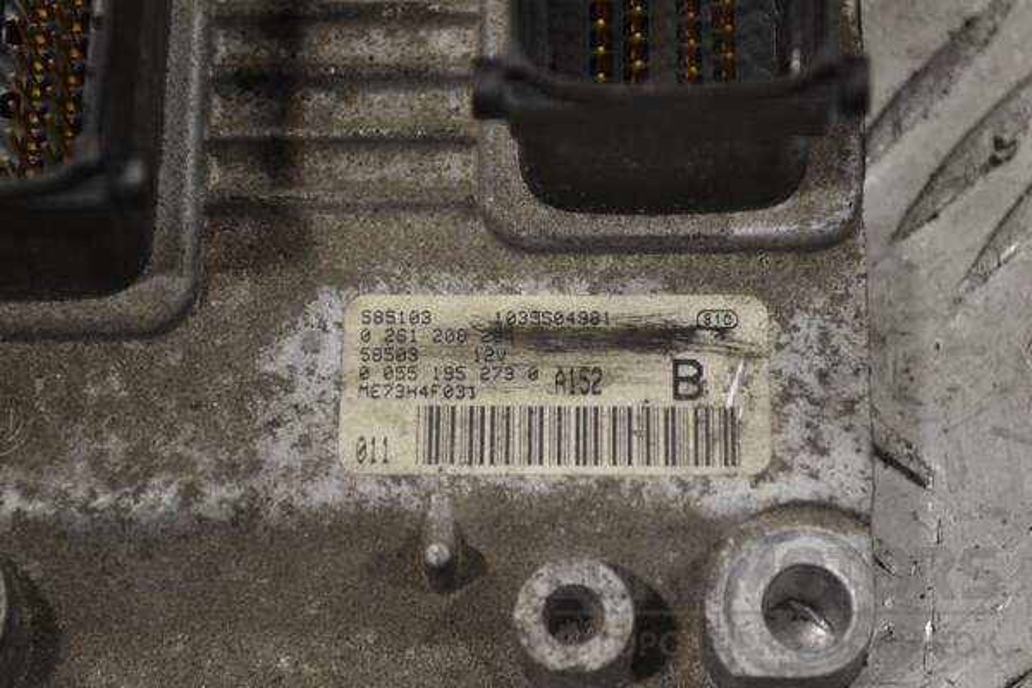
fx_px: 2365
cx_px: 516
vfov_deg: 16.6
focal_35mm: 82
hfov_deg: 24.6
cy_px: 344
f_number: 5.6
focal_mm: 55
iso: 400
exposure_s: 1/80
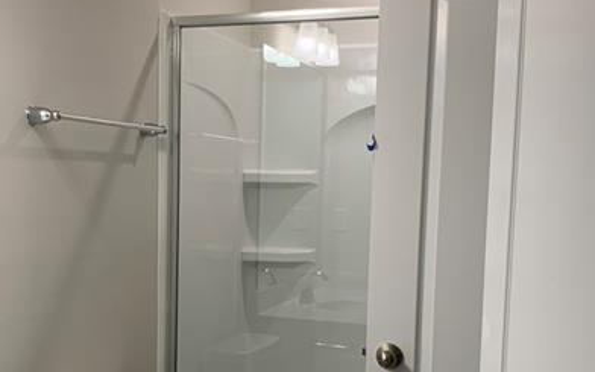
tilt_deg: -5.5
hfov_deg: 37.4
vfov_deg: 23.7
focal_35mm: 54
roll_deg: -1.0
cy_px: 276
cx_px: 243
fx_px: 876
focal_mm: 4.25
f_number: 1.8
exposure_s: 1/120
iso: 100
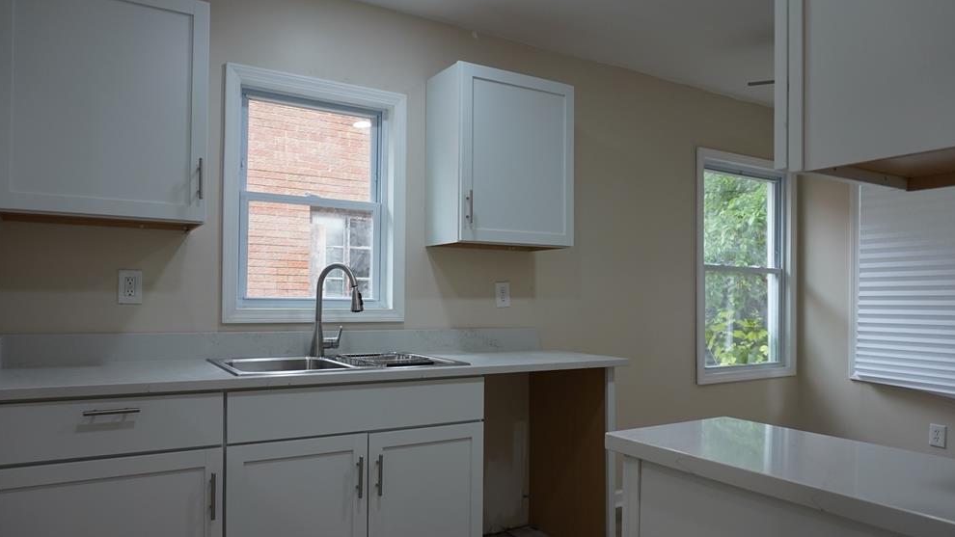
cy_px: 297
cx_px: 474
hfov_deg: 71.9
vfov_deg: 44.3
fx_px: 658
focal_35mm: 26
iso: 500
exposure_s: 1/160
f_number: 4
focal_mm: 16
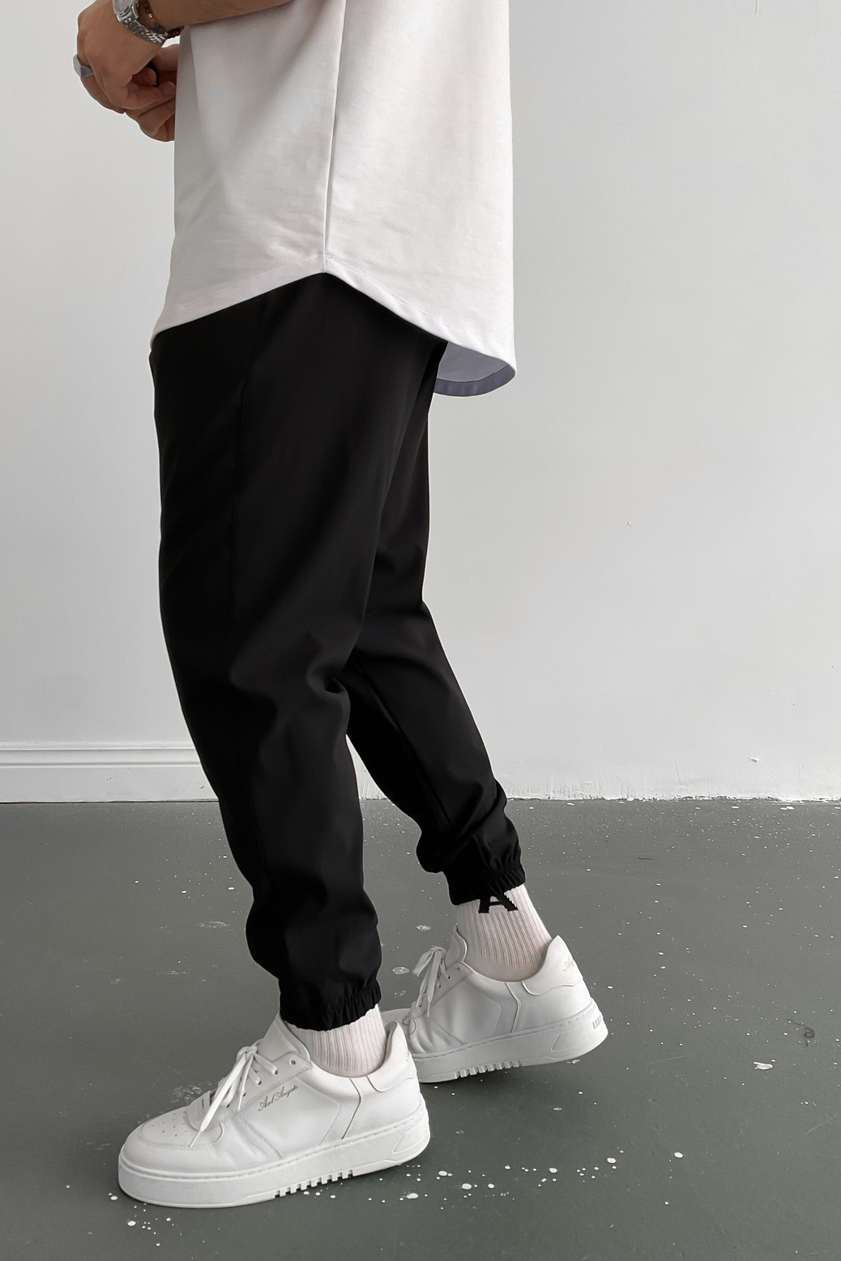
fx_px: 1086
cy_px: 617
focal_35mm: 31
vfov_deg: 60.3
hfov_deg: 42.3
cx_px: 403
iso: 64
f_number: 1.8
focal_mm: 3
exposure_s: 1/120
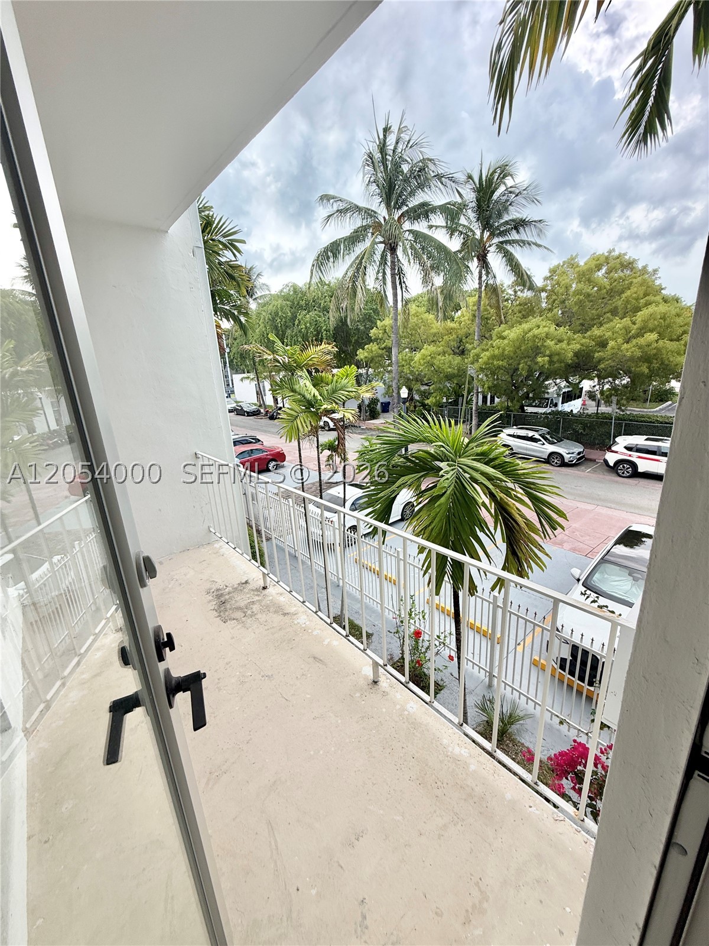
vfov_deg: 102.1
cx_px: 354
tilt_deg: -16.2
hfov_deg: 85.7
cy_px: 473
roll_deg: +2.9
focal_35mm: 14
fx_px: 382
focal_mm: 2.22
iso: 40
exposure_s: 1/502
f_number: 2.2
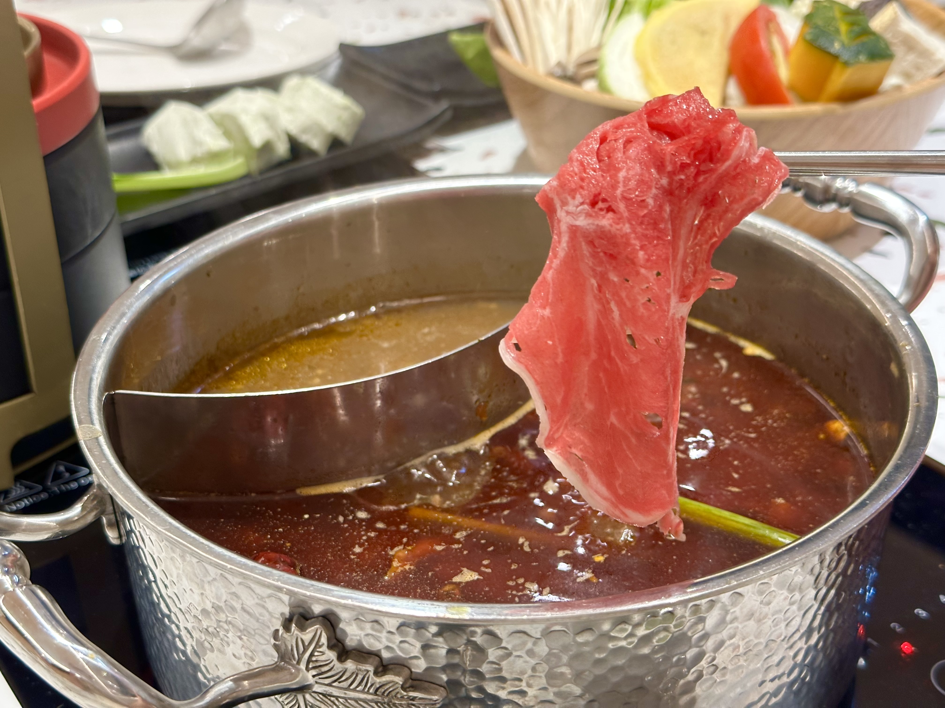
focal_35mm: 48
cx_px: 472
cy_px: 354
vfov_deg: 30.3
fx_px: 1310
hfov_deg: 39.7
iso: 250
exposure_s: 1/60
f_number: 1.78
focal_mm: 6.86
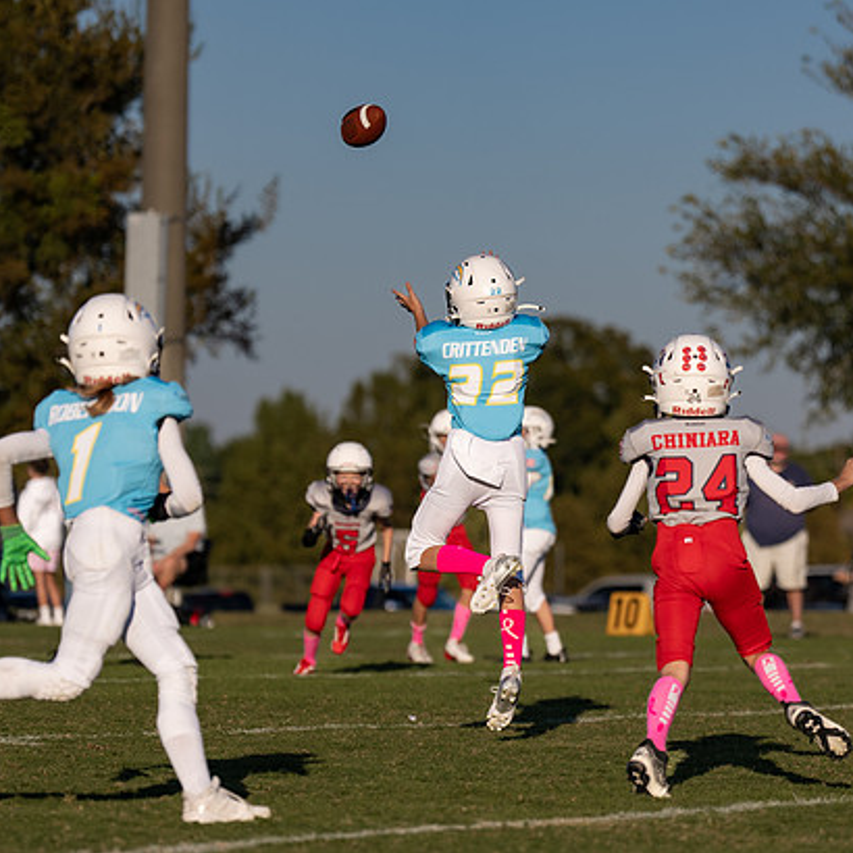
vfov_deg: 7.4
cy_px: 517
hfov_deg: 7.4
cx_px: 492
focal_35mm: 238
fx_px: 6635
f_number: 2.8
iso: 100
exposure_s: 1/2500
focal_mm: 133
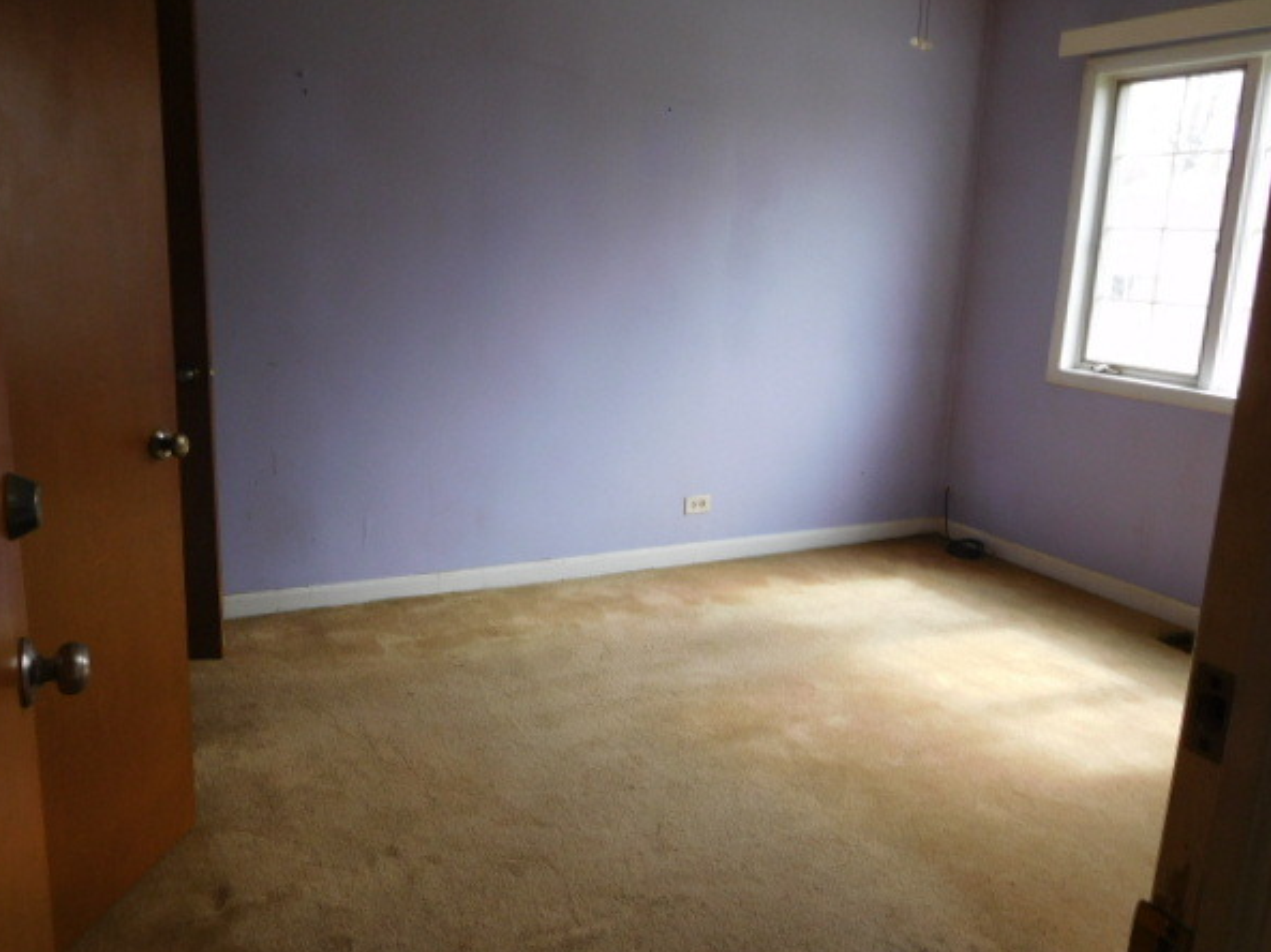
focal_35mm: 27
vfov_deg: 51.3
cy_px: 463
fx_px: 991
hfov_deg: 65.3
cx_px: 622
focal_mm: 4.5
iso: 125
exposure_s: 1/60
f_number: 3.4
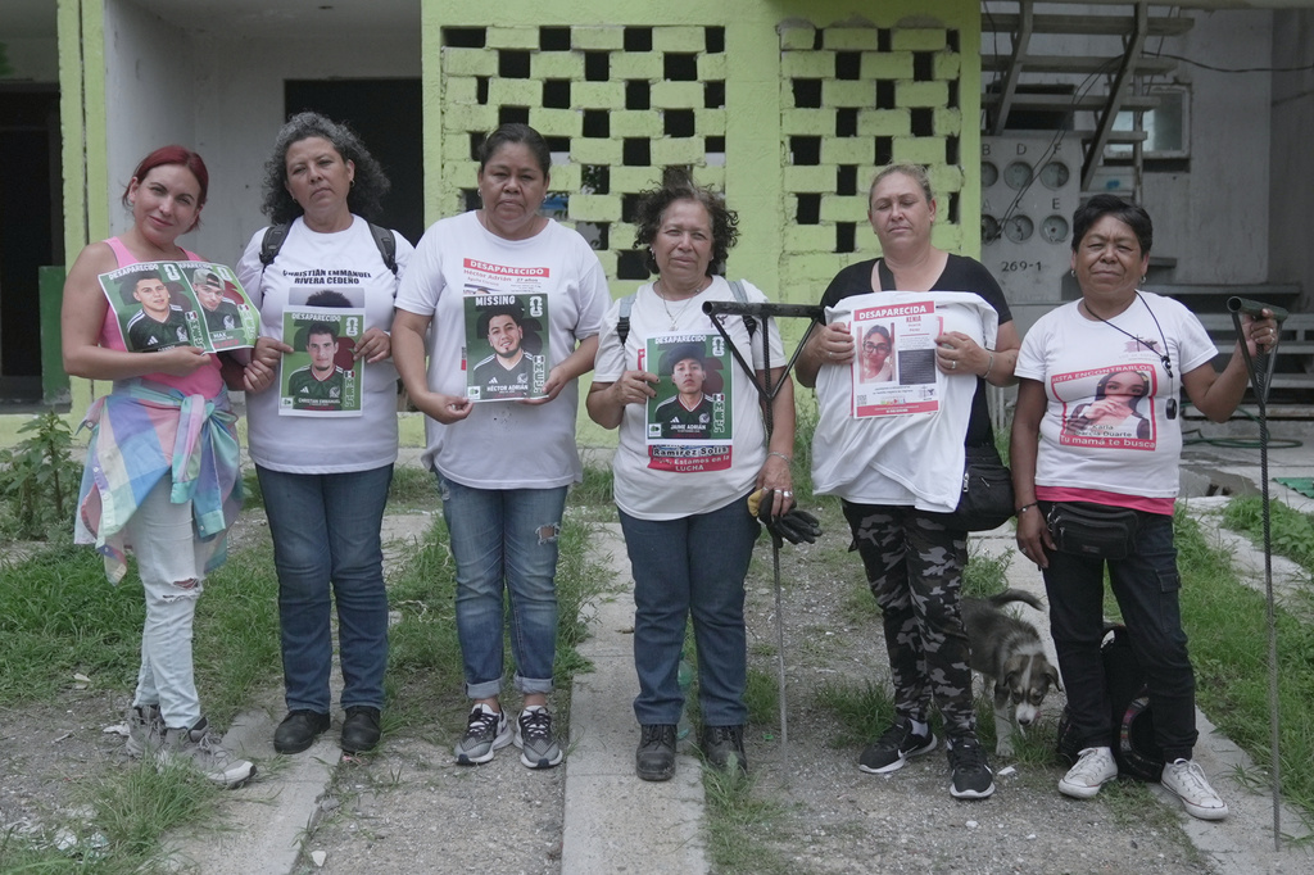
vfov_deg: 29.8
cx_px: 657
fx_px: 1642
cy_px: 438
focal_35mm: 45
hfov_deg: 43.6
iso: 800
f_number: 2.8
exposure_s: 1/1000
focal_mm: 30
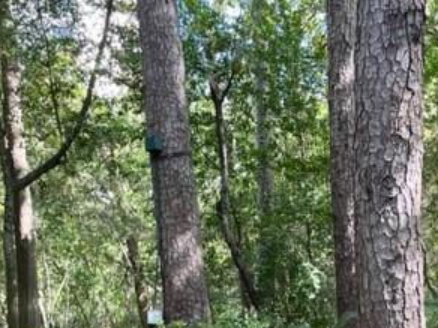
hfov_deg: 32.7
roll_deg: +2.1
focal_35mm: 57
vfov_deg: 24.4
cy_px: 335
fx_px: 721
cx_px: 358
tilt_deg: -4.0
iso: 40
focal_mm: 4.2
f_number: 1.6
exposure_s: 1/121
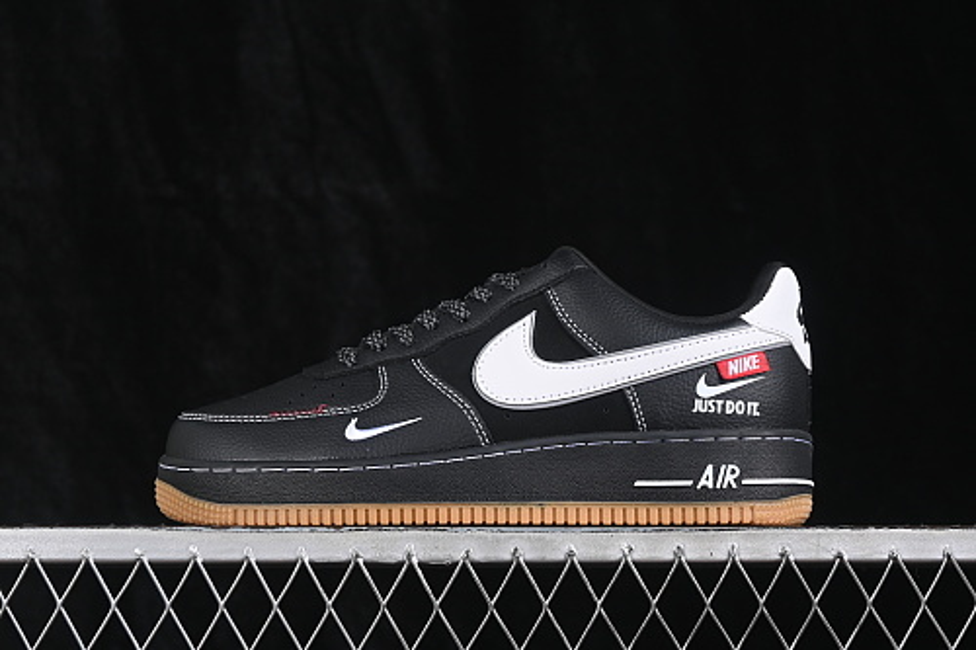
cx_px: 488
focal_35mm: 75
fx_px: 2033
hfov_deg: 27.0
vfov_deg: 18.2
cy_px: 325
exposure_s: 1/60
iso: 160
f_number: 6.3
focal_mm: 50
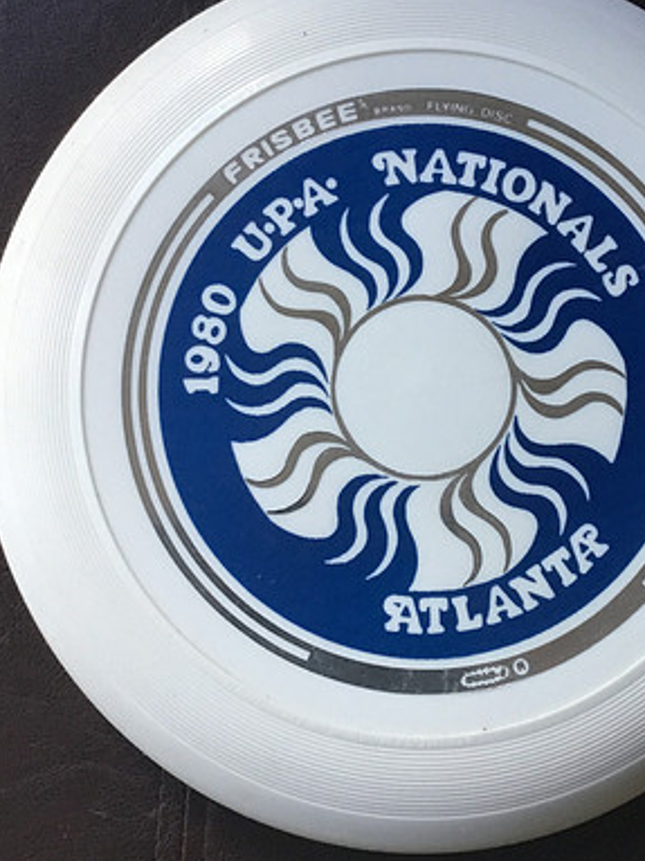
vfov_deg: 40.4
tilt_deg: -87.5
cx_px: 444
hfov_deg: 30.6
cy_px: 429
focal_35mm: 47
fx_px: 1168
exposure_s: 1/30
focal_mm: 3.3
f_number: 2.4
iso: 125
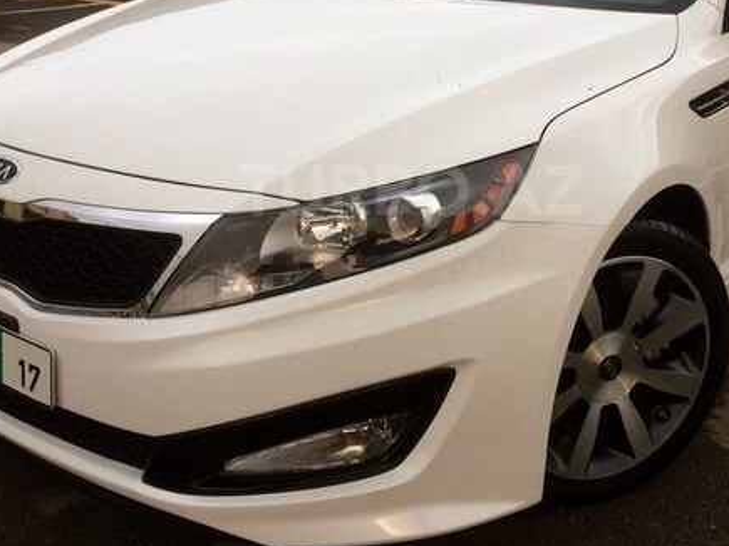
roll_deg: -1.0
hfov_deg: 42.9
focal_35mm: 44
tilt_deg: -17.8
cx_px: 411
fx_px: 926
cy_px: 190
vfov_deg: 32.6
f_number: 2.2
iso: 50
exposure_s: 1/100
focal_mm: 4.15
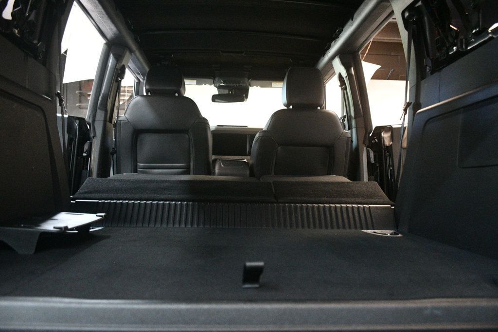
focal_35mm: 30
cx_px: 249
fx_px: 415
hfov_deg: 61.9
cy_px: 166
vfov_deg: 43.6
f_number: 3.5
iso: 5600
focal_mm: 20
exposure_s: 1/60
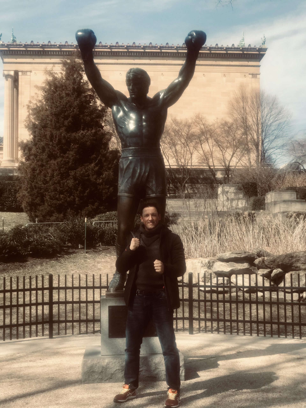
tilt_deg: +6.3
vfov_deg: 33.8
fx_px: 672
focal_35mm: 57
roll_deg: +0.7
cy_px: 204
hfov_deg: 25.7
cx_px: 153
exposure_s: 1/547
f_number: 2.8
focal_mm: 6.6
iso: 20
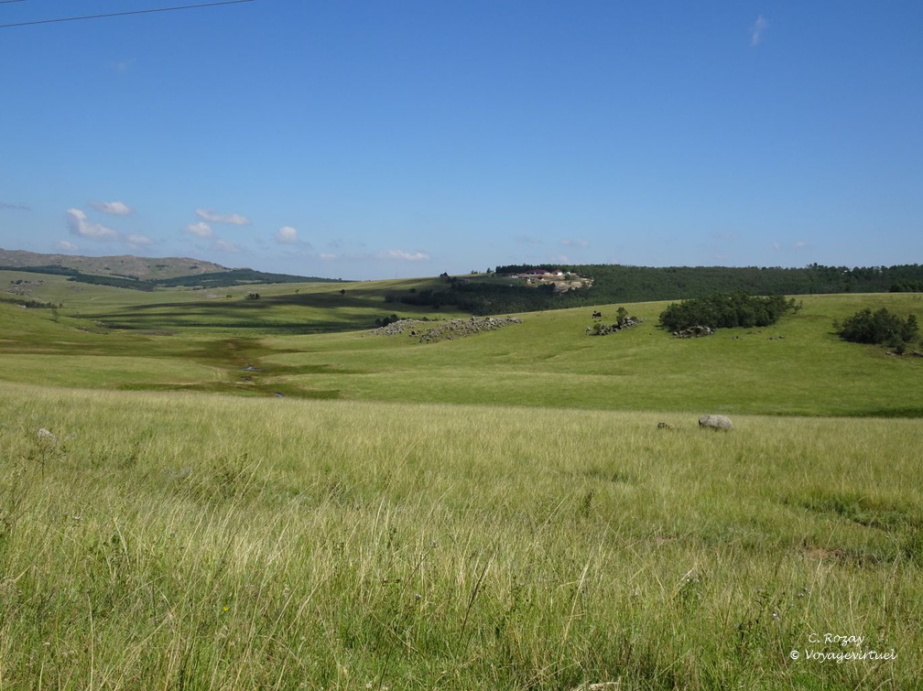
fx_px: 906
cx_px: 462
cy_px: 346
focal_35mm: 34
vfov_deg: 41.8
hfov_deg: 54.0
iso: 80
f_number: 4
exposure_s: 1/1000
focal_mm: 5.79
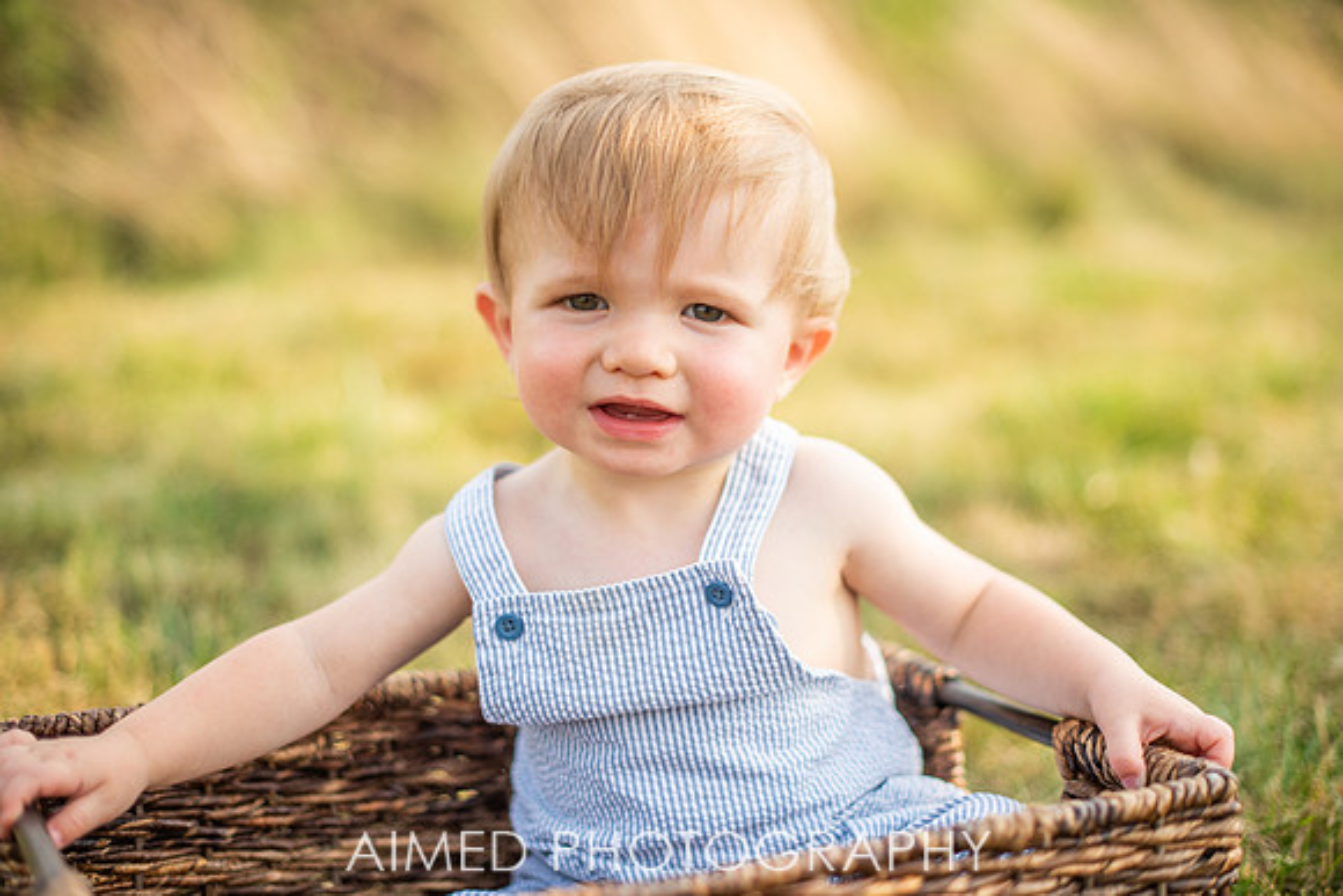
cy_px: 448
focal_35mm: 51
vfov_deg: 26.6
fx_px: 1892
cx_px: 677
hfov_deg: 39.1
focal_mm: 50
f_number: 1.8
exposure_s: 1/2500
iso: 100
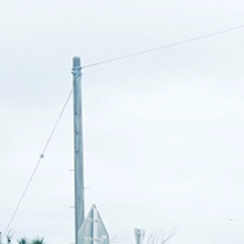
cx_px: 251
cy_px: 313
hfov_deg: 10.9
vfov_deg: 10.8
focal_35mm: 159
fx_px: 1267
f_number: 5
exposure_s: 1/250
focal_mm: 29
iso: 200
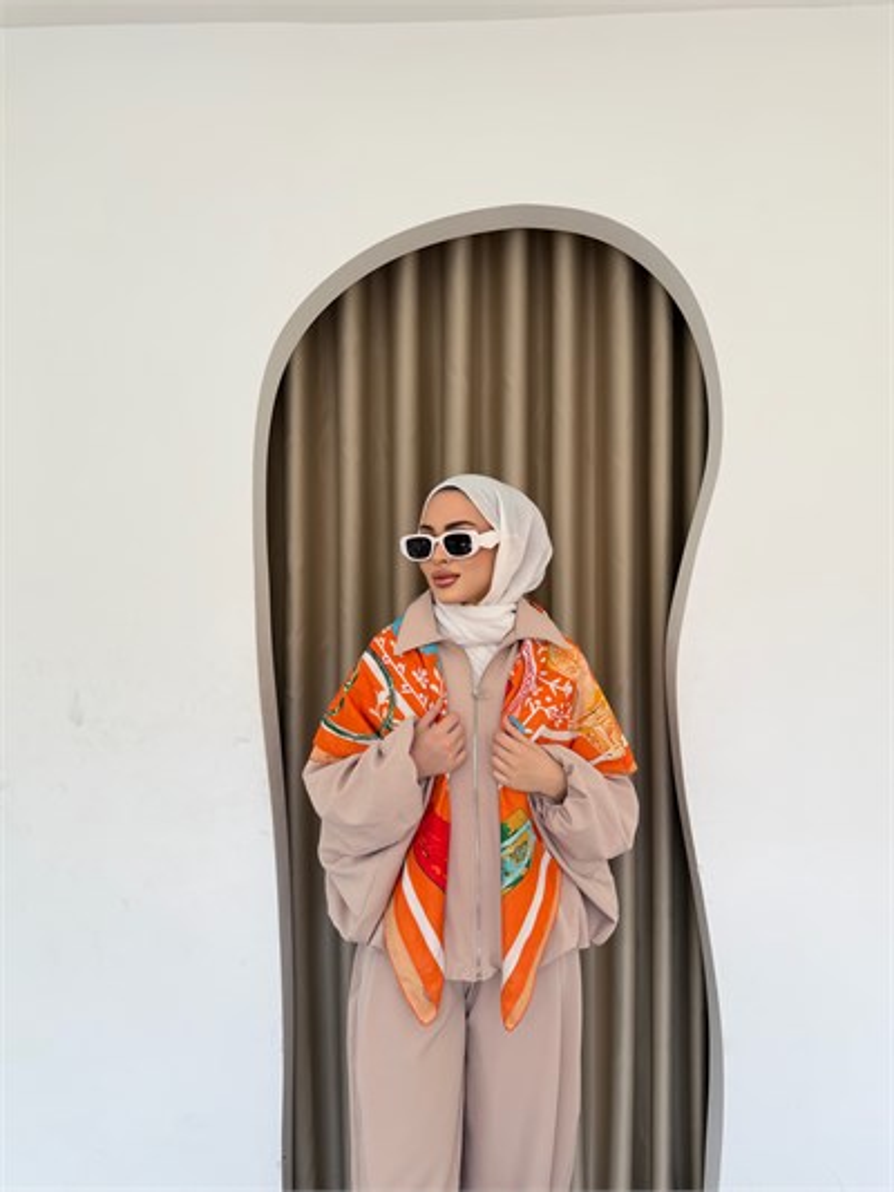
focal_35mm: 24
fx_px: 826
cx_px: 447
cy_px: 596
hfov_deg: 56.8
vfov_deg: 71.6
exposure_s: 1/412
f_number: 1.78
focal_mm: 6.76
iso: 80
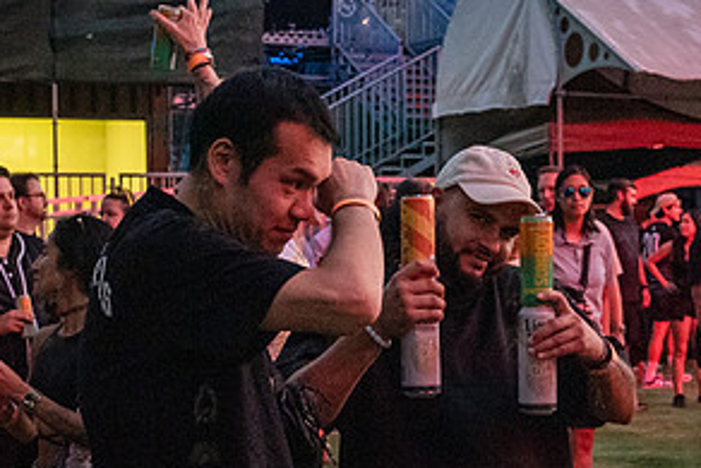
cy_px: 359
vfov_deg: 15.6
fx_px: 1695
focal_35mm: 87
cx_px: 471
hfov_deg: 23.3
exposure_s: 1/160
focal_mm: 31
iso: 5000
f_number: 4
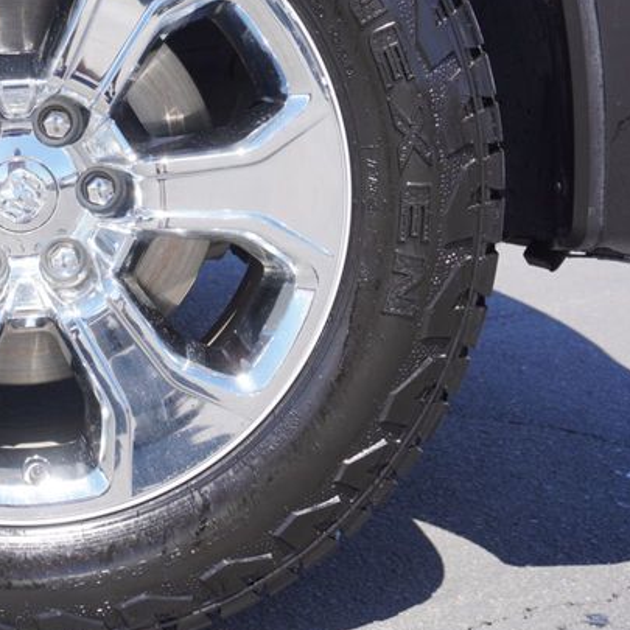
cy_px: 165
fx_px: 1462
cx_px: 12
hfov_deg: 23.4
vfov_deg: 24.1
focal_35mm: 71
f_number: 5
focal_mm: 22
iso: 100
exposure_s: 1/250
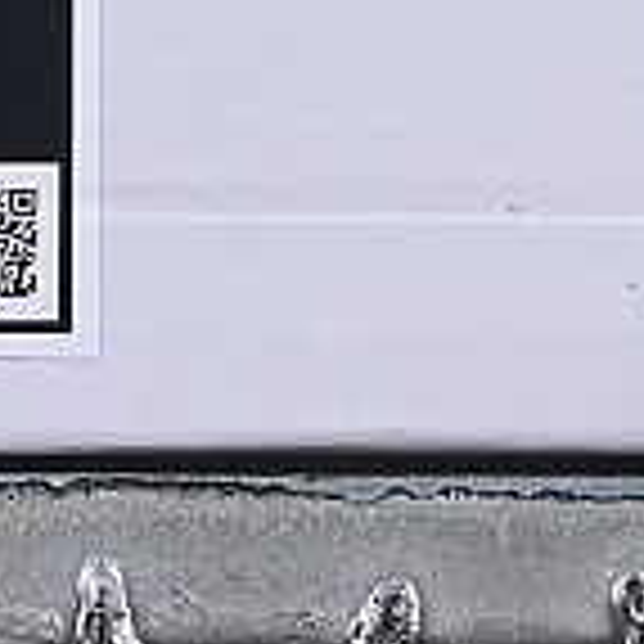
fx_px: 10166
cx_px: 387
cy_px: -545
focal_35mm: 483
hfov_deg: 3.6
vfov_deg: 3.6
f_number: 8
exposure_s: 1/80
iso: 160
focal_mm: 50
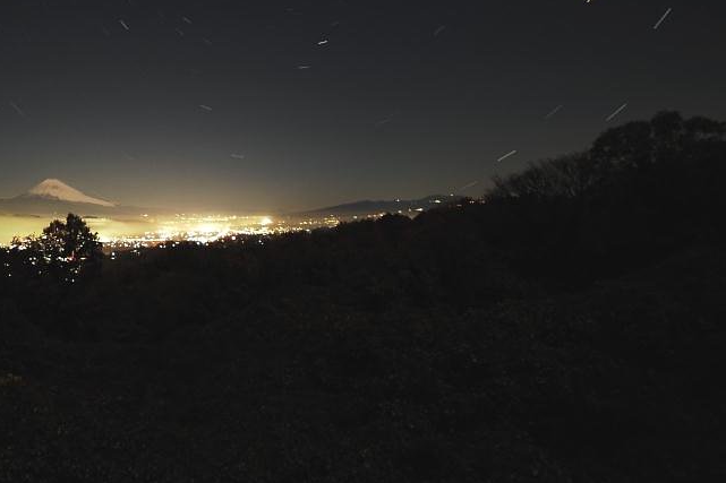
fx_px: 484
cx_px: 212
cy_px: 194
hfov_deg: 70.4
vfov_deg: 52.8
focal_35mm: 24
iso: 200
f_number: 4.5
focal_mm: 10
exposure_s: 30
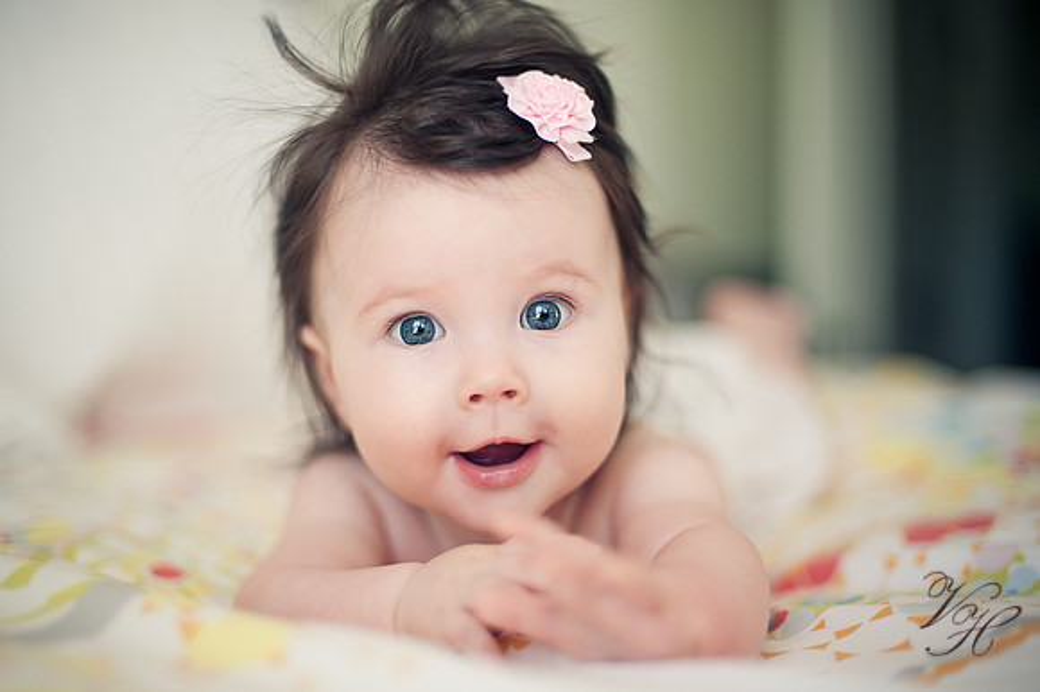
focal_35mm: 50
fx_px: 1444
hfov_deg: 39.6
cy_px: 346
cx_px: 520
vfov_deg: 27.0
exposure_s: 1/125
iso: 200
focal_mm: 50
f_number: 1.4
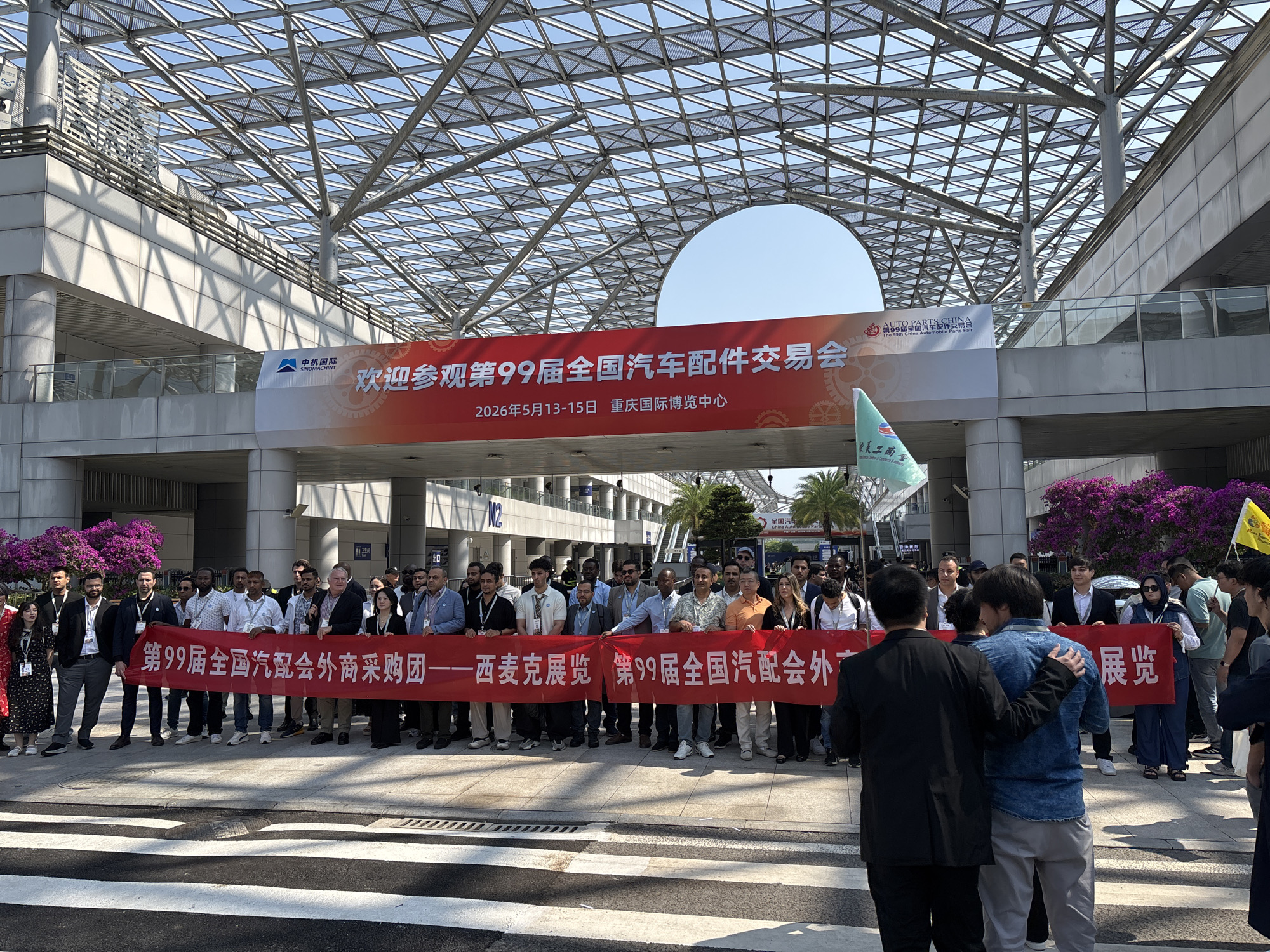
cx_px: 635
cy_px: 476
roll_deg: +0.6
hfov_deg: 67.3
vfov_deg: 53.1
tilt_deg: +4.7
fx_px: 954
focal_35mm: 26
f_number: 1.6
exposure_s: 1/1876
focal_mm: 5.96
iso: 50
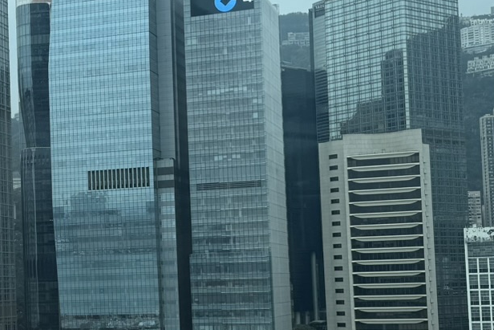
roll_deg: +1.8
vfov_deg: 16.4
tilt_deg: +4.5
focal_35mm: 83
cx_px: 27
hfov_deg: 23.7
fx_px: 1139
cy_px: 213
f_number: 1.78
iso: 80
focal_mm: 6.76
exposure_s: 1/1901
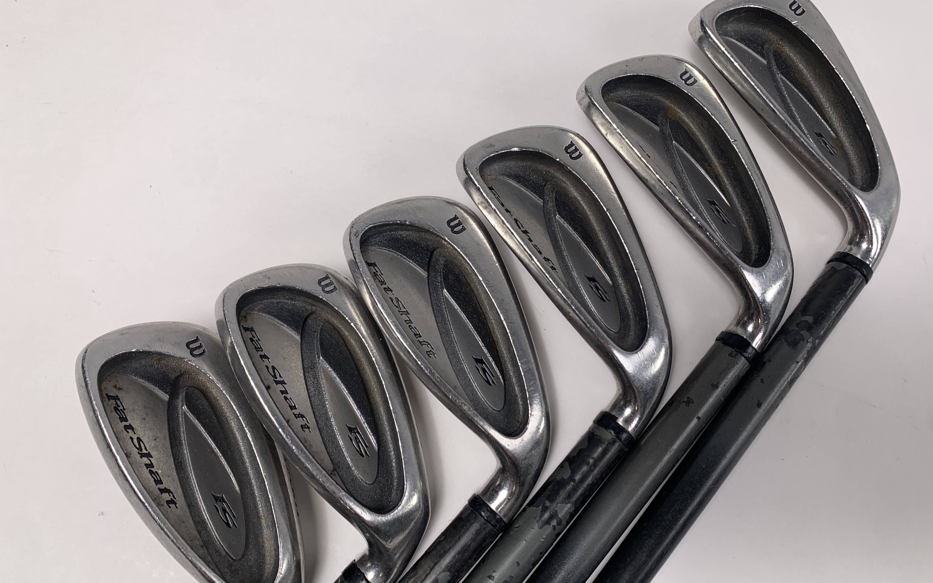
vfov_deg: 44.5
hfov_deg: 66.5
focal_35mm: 28
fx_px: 712
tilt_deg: -76.6
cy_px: 297
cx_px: 472
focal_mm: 4.25
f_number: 1.8
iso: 25
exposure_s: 1/145
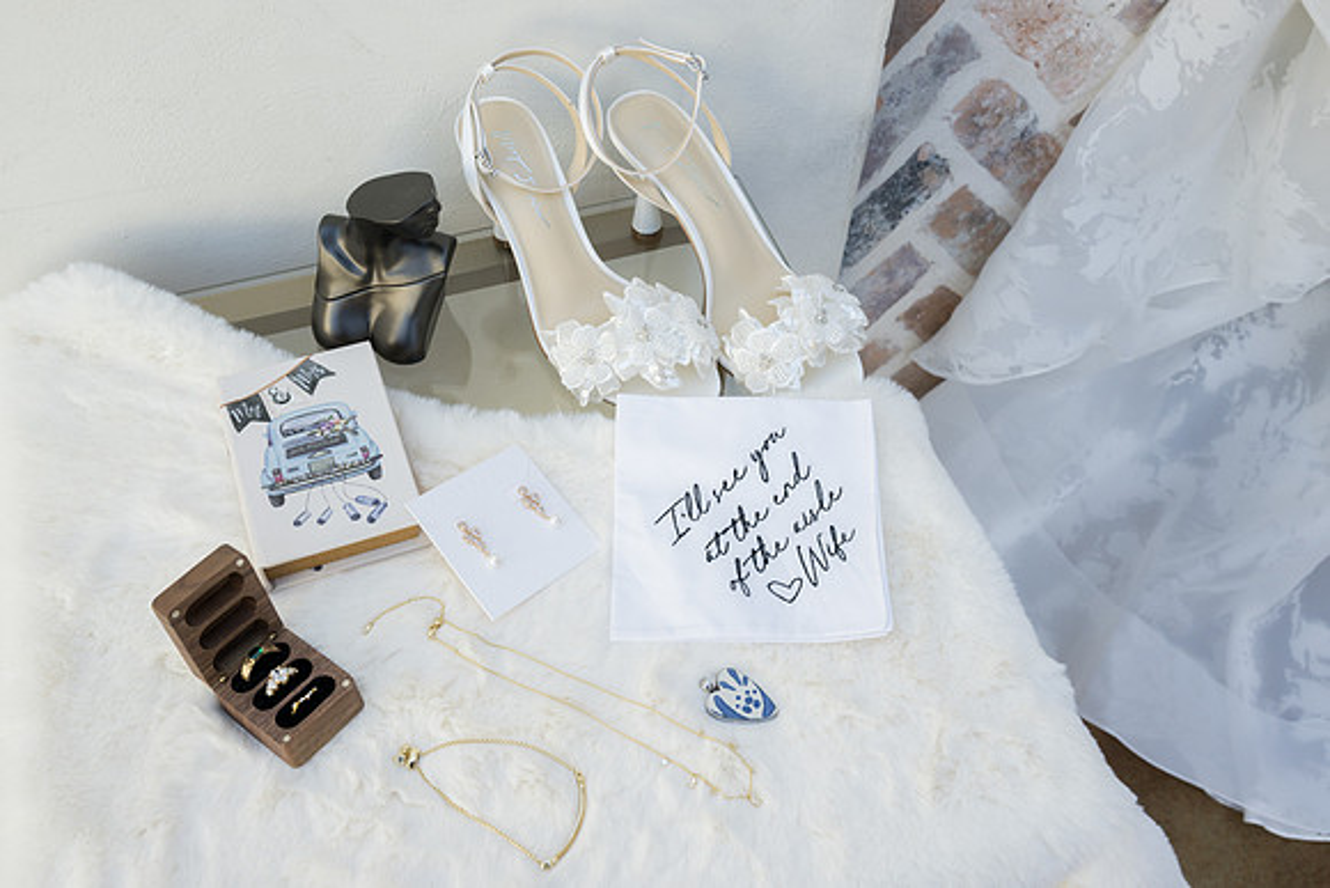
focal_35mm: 35
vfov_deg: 37.7
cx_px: 668
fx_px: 1298
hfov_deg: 54.2
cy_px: 453
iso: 200
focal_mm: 33.5
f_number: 8
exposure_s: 1/80
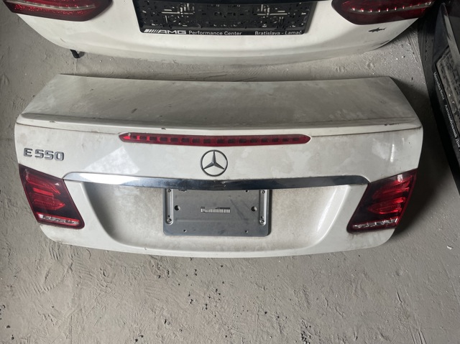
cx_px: 230
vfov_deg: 53.0
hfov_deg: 67.3
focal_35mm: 26
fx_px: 345
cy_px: 172
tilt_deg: -71.7
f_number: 1.6
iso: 64
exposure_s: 1/121
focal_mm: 4.2
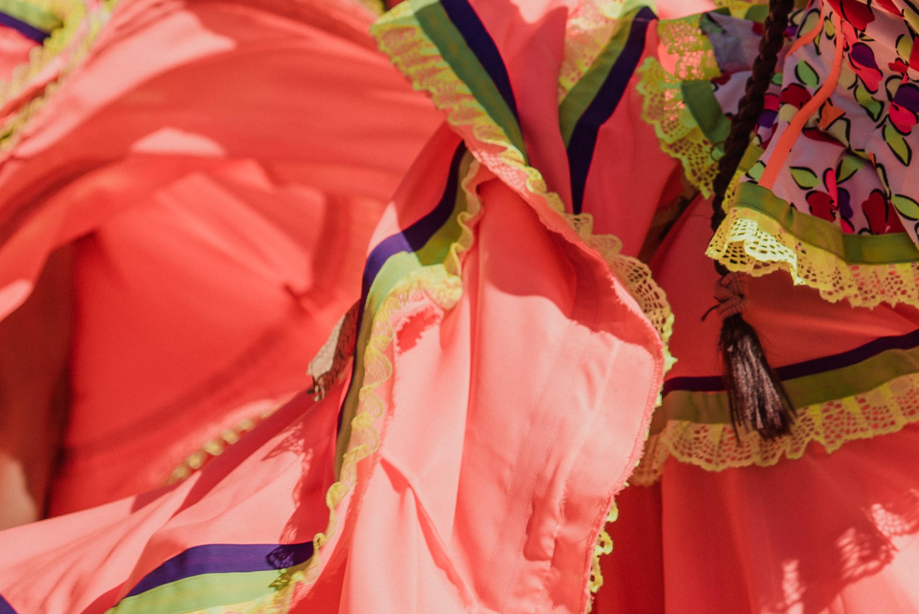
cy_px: -139
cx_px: 1044
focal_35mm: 90
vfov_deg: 14.7
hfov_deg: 21.3
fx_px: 2298
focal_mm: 35
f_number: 3.5
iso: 100
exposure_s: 1/1250
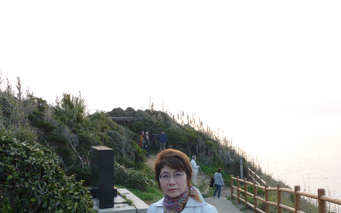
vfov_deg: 28.0
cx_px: 170
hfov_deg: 43.5
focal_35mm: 46
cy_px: 109
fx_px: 427
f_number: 3.3
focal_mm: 4.1
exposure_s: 1/30
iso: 80
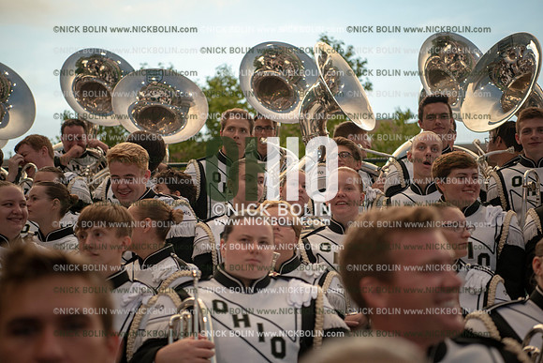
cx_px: 272
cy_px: 182
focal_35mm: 70
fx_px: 1056
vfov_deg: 19.5
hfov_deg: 28.8
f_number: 3.2
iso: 800
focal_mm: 70
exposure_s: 1/400
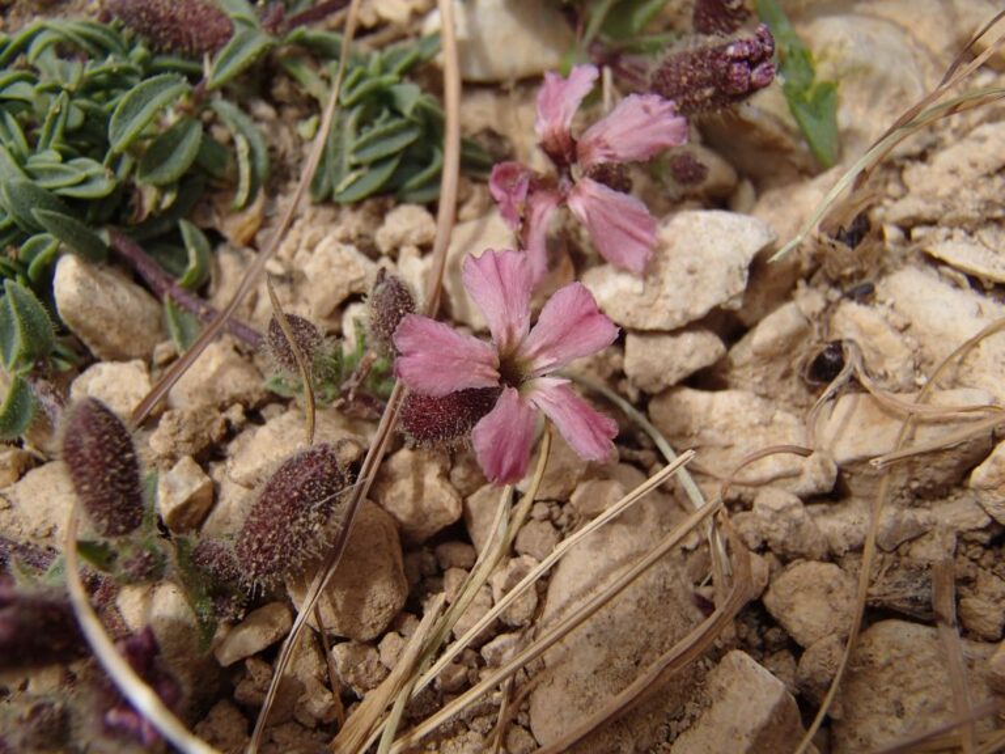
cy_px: 377
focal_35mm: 37
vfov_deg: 38.7
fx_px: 1074
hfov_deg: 50.1
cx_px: 502
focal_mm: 6.64
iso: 100
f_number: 4.7
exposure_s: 1/1250
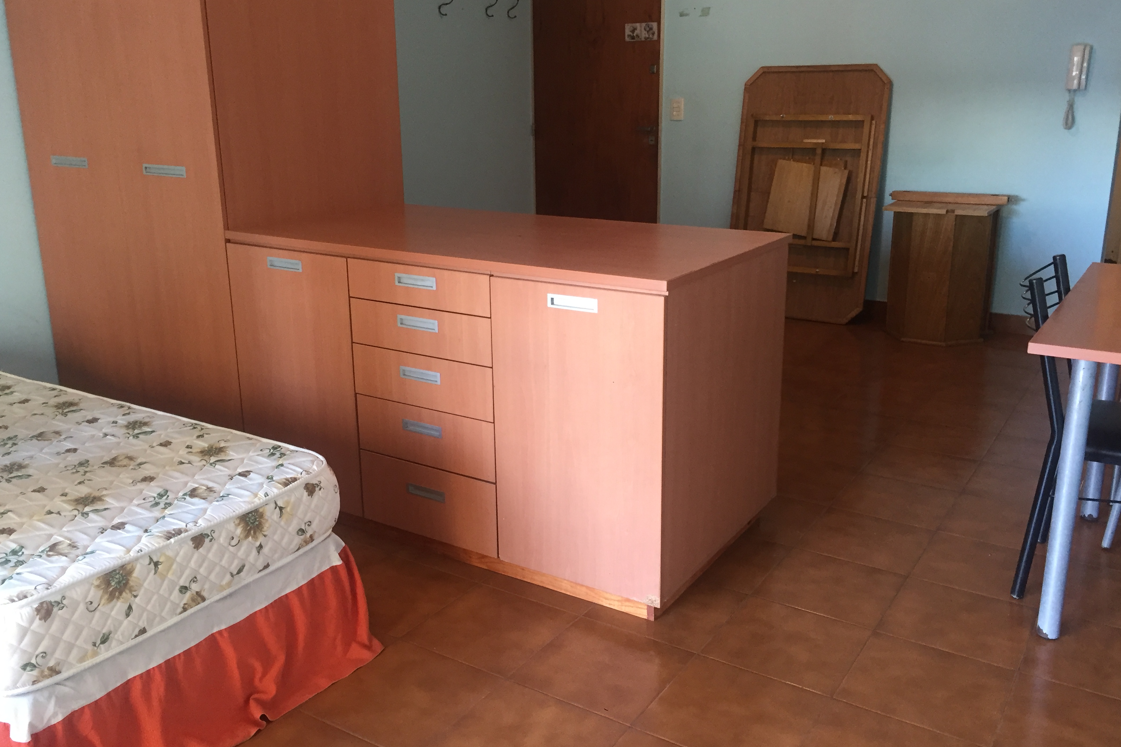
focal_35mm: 31
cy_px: 353
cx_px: 571
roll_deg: +0.6
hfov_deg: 60.3
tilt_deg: -14.3
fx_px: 965
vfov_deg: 42.3
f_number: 2.2
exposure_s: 1/33
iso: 160
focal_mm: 4.15
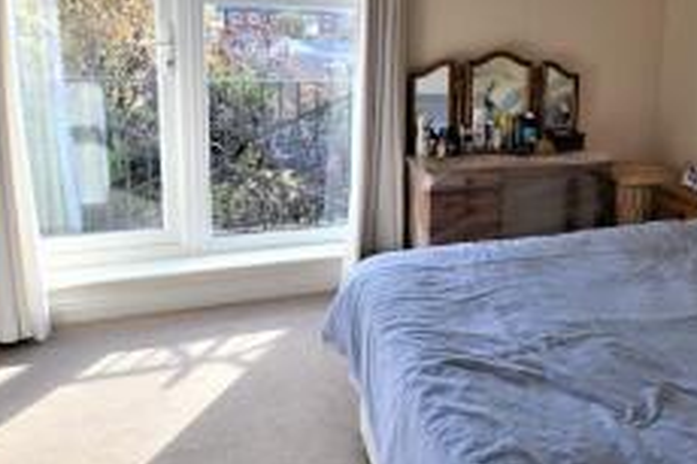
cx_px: 536
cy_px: 132
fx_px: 600
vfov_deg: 41.4
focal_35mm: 31
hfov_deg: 56.8
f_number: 8
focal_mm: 10
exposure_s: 1/250
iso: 100
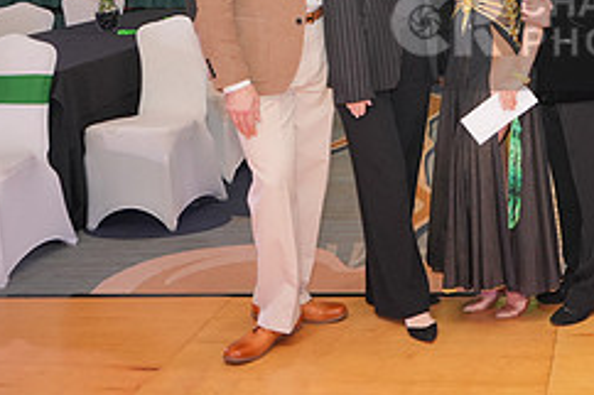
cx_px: 638
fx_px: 989
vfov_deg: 22.0
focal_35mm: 60
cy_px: 26
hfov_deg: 30.3
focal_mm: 25
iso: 2000
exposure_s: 1/200
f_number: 4
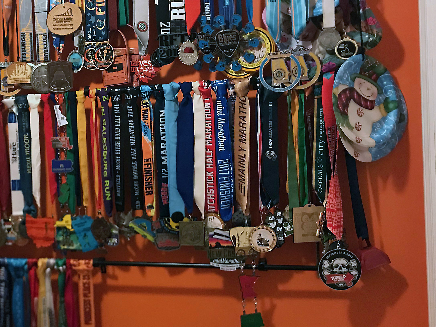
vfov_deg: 28.0
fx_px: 655
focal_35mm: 52
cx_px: 58
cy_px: 169
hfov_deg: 35.0
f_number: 1.8
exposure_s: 1/11
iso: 100
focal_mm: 3.99
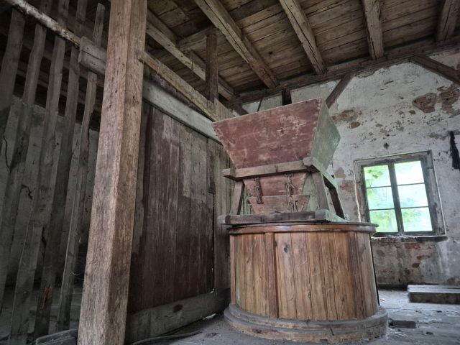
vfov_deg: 58.9
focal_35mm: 23
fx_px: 306
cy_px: 172
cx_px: 230
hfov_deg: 73.9
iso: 1250
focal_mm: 5.4
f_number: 1.8
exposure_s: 1/33
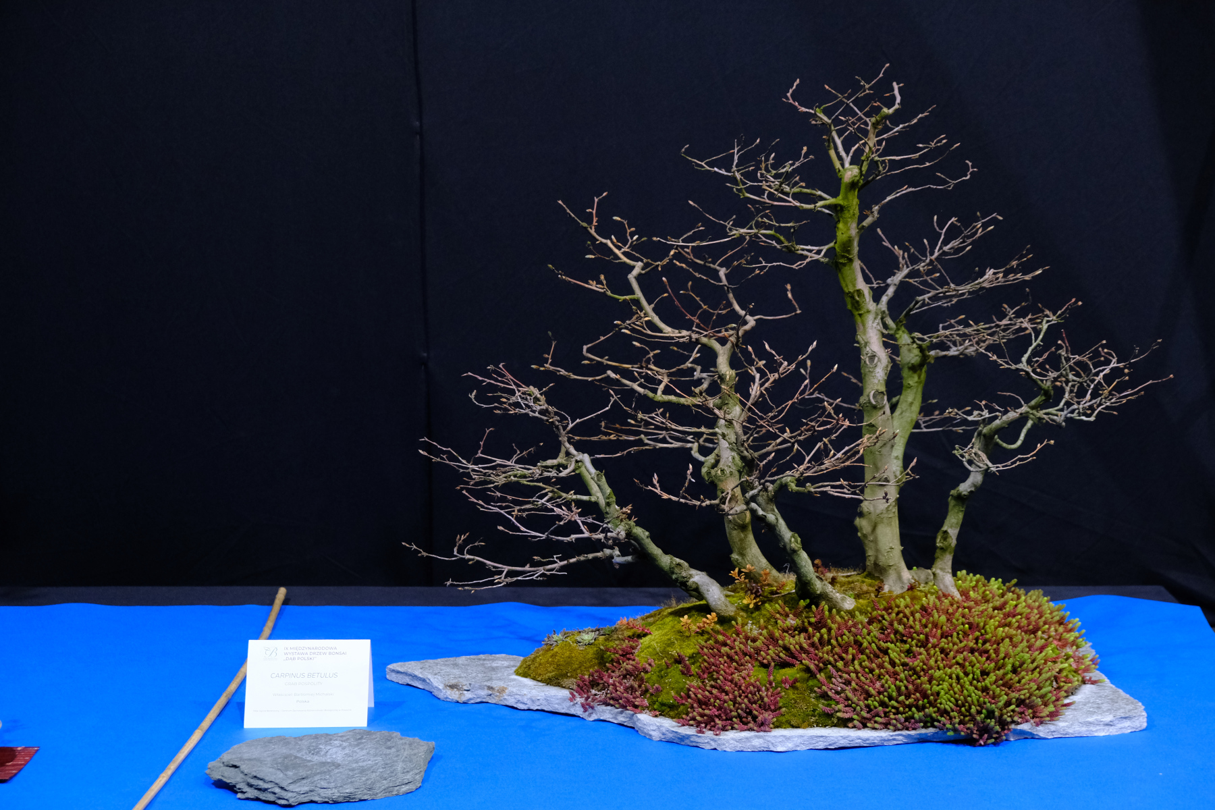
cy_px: 405
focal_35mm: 61
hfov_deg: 32.9
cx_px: 608
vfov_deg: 22.3
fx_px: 2059
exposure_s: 1/58
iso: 2000
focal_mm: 40.7
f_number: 4.5
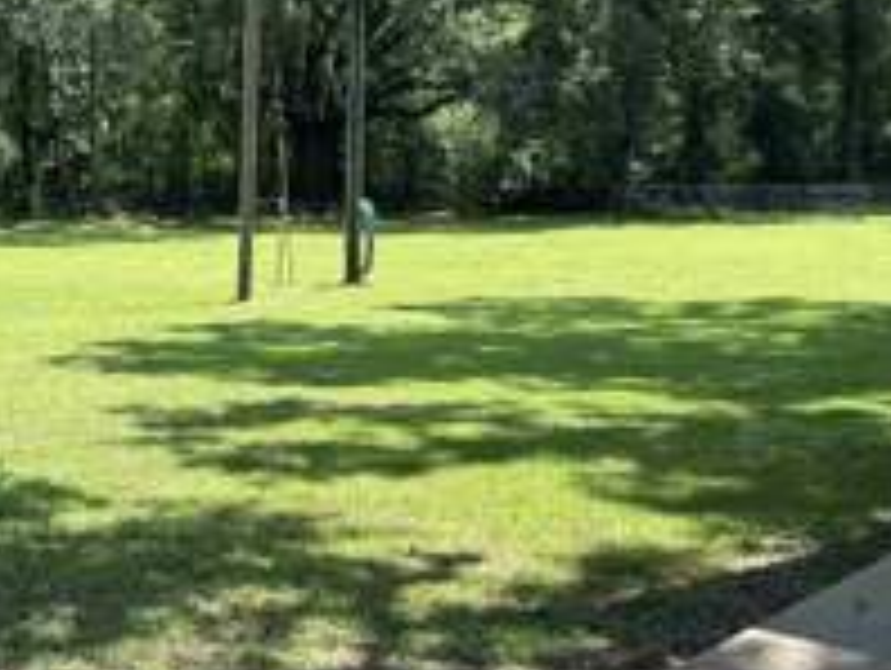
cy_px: 319
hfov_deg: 30.0
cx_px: 194
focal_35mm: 63
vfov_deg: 23.3
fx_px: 1624
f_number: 1.5
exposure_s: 1/1009
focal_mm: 5.7
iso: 50
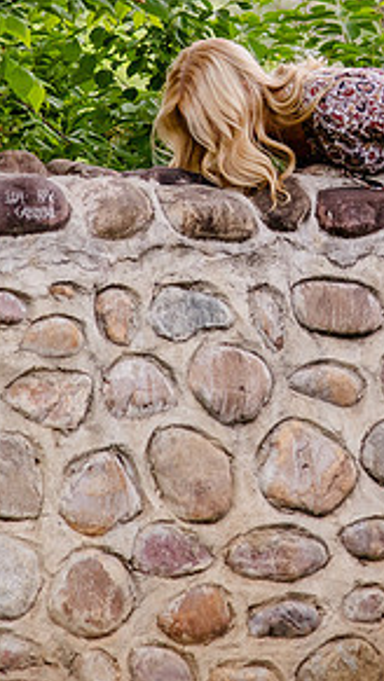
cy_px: 101
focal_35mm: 303
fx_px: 5477
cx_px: 332
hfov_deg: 4.0
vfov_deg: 7.1
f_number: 4
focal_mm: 105
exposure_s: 1/160
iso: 1250
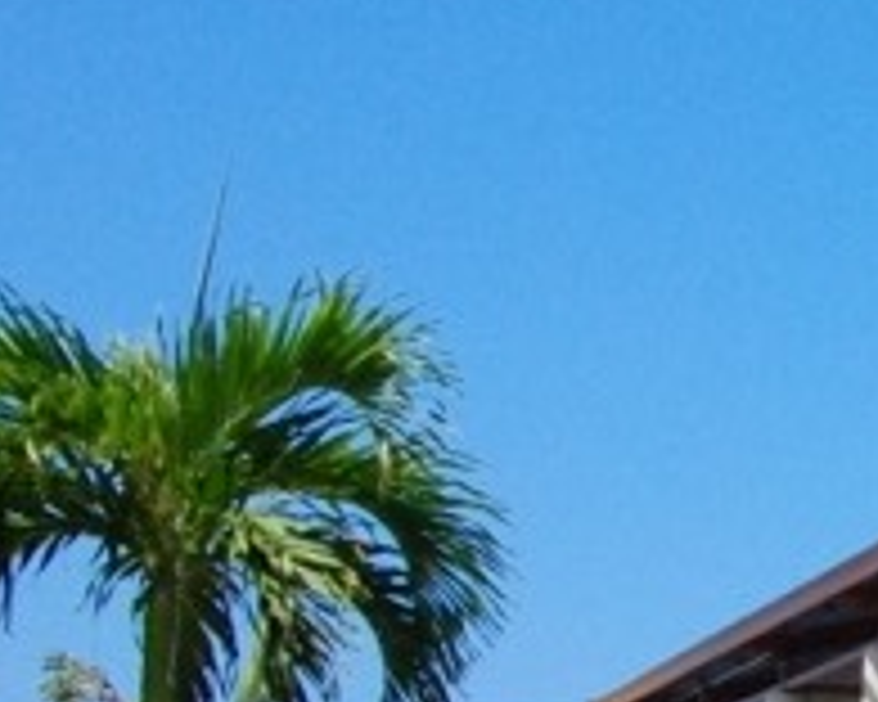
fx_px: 3326
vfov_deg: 12.0
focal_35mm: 128
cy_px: 562
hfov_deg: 13.7
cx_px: 1508
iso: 100
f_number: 5.5
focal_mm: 5.7
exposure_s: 1/400
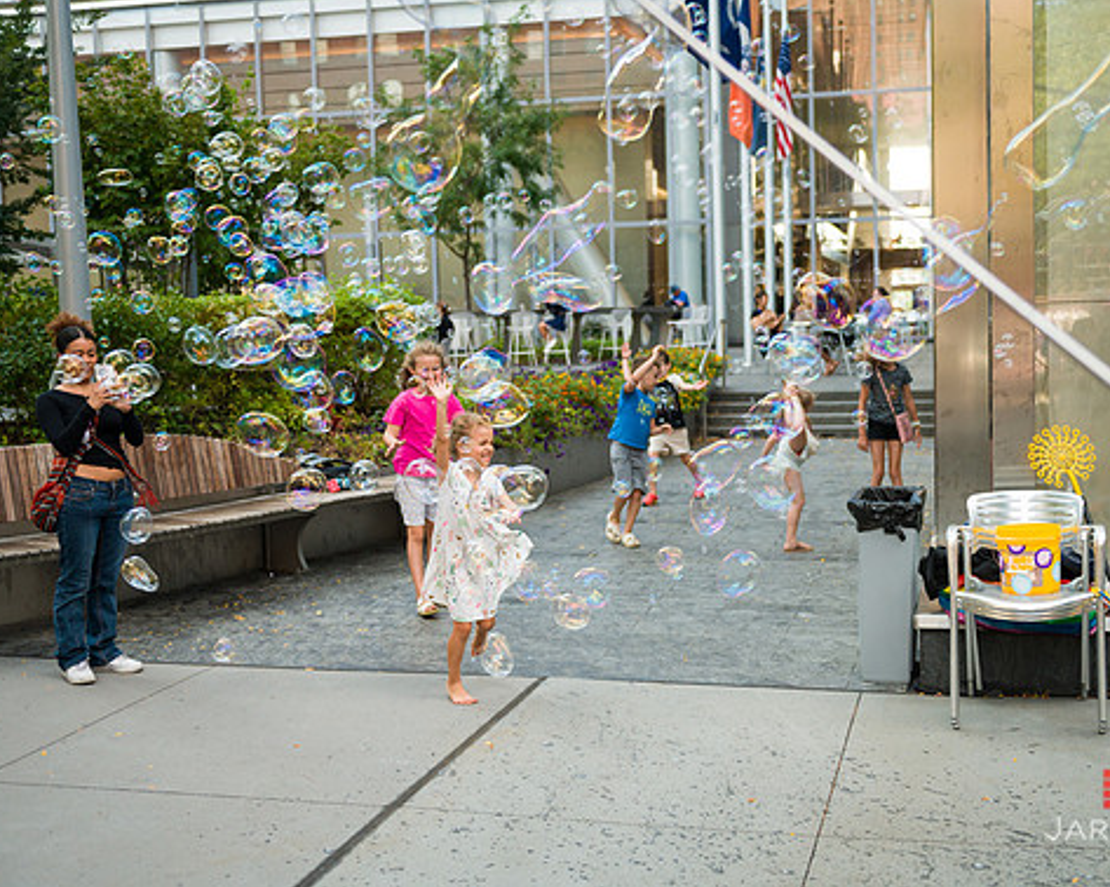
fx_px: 1511
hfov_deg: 40.3
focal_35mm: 46
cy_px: 439
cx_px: 589
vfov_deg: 32.7
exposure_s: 1/1600
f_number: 3.2
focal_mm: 40
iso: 800
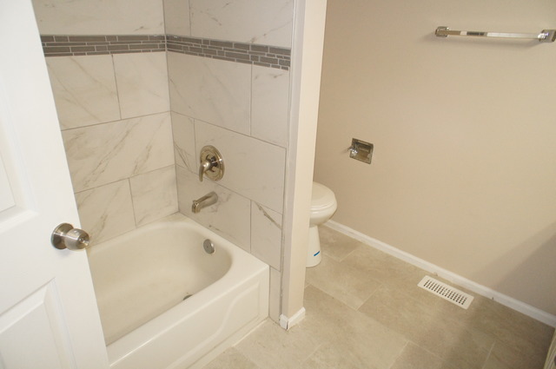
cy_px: 184
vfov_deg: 53.0
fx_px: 370
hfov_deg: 73.8
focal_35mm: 24
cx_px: 278
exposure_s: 1/160
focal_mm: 16
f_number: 4.5
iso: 1600
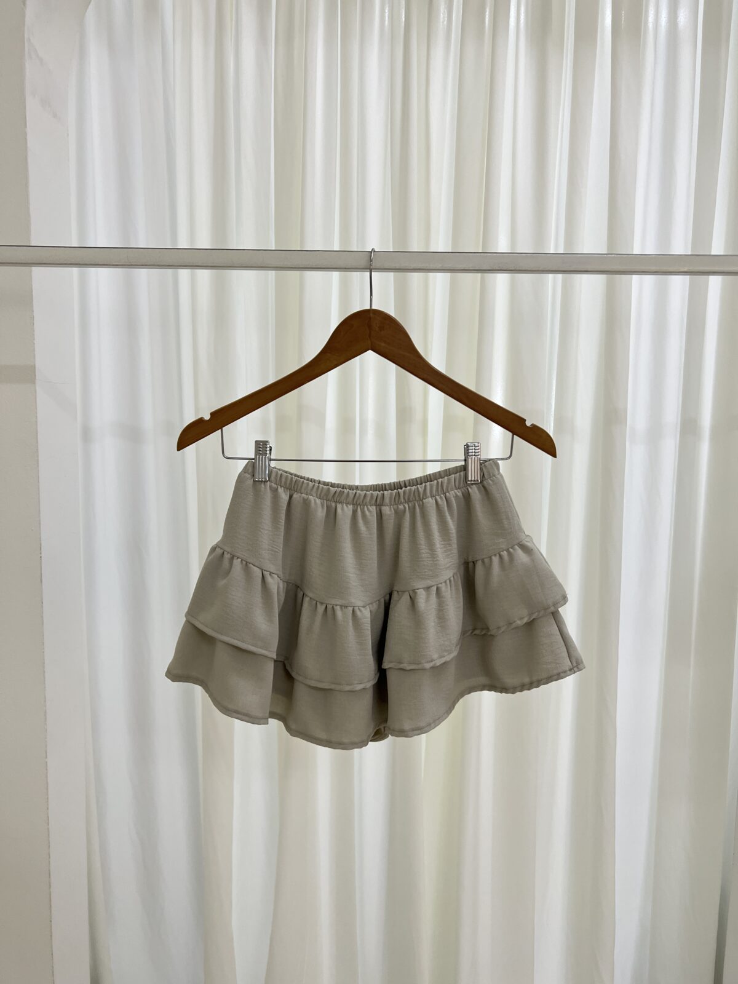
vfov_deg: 67.3
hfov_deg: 53.1
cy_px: 492
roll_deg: -0.4
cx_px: 369
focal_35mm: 26
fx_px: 739
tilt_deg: -5.6
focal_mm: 5.7
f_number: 1.5
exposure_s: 1/100
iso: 125
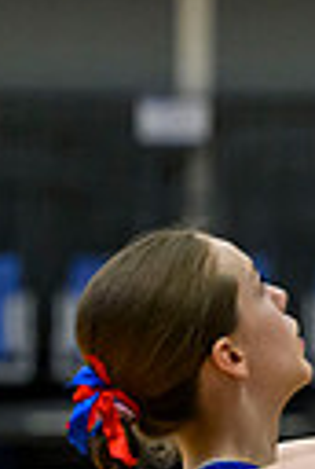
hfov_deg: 2.1
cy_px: 522
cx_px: 794
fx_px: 8628
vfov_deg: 3.1
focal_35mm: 661
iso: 5000
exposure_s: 1/1250
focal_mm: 115
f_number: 2.8
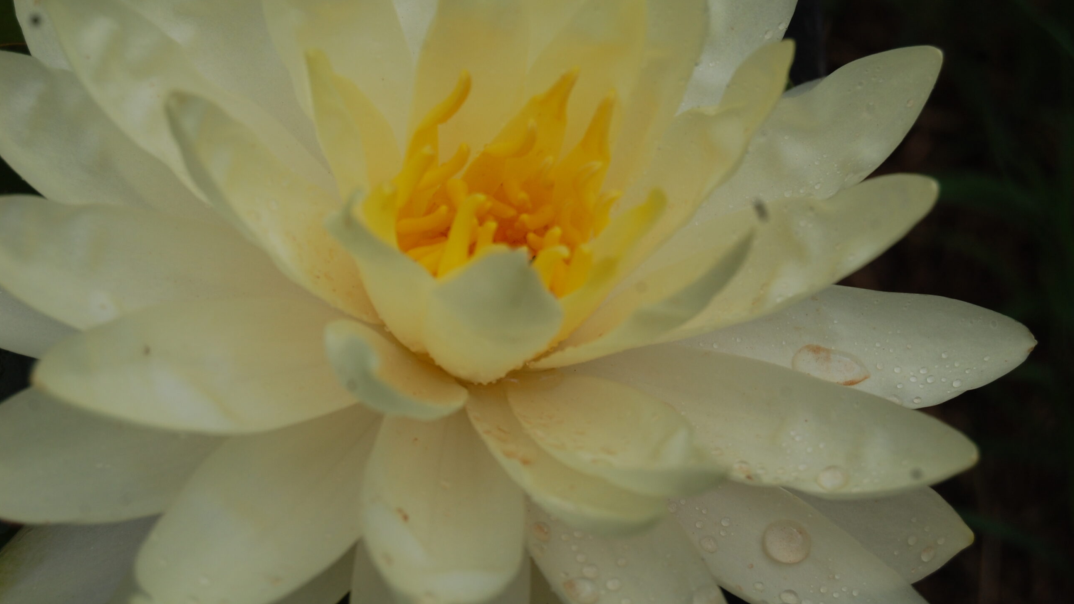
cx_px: 537
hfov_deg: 24.6
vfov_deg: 14.0
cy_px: 270
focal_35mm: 87
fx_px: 2464
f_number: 9
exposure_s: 1/320
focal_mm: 55
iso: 200
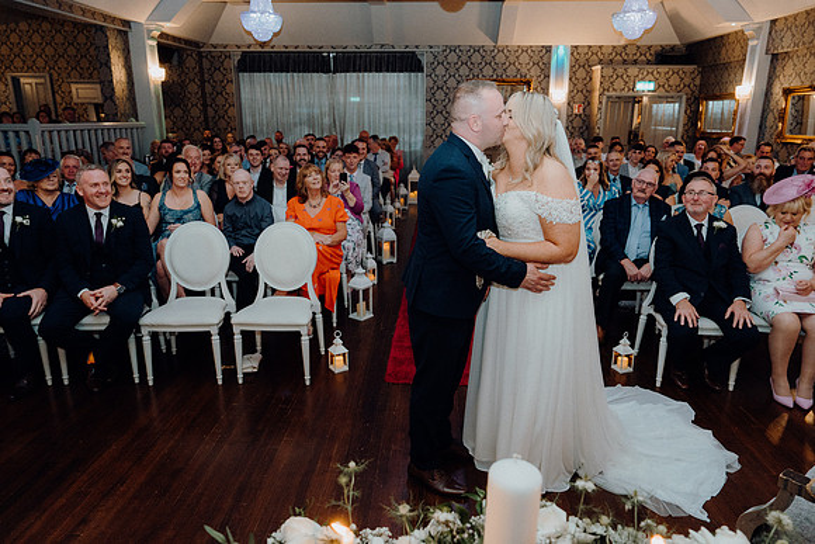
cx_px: 408
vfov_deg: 53.2
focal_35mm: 24
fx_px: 543
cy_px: 272
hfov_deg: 73.7
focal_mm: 24
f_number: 3.5
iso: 2500
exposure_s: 1/160
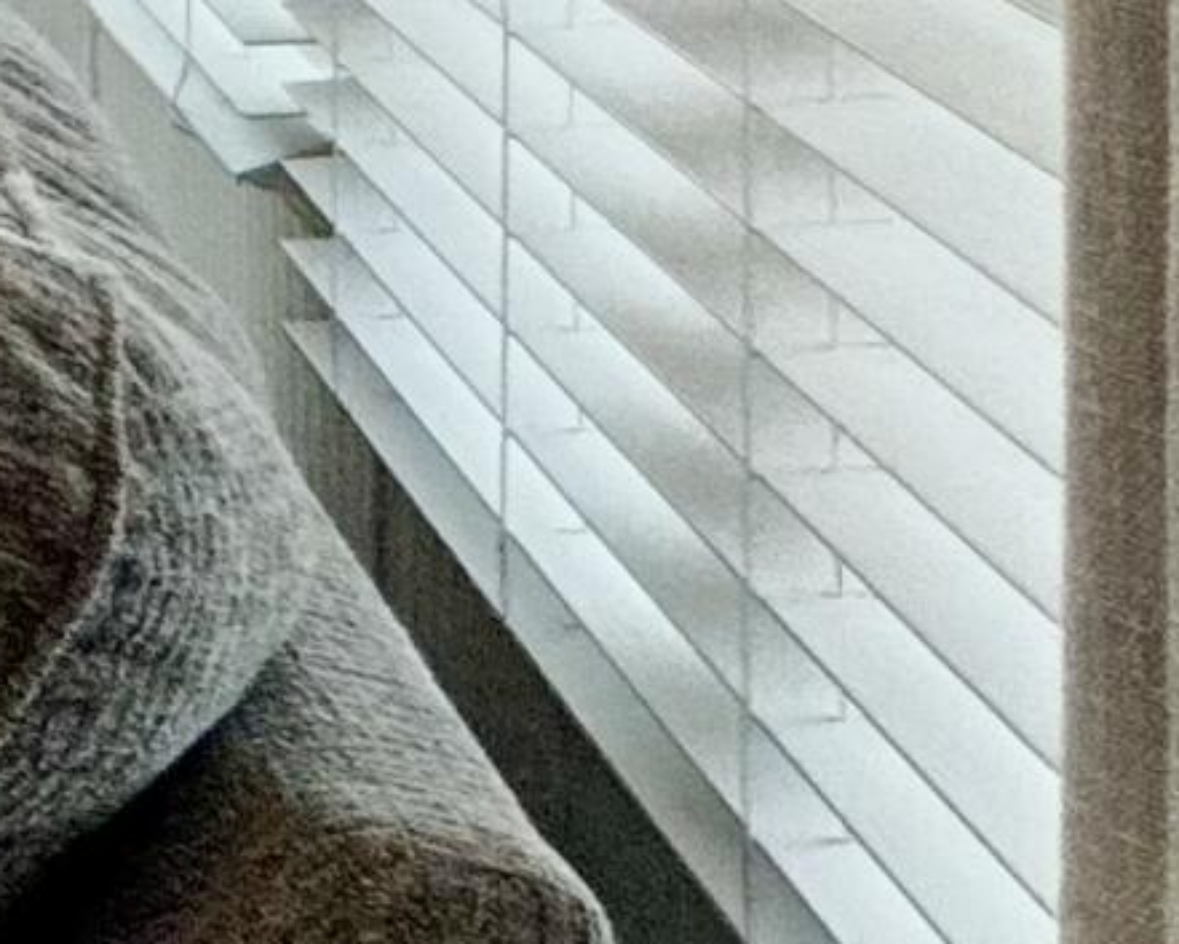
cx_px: -2826
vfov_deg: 14.4
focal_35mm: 93
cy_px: -800
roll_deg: +0.8
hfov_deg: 9.9
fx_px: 3246
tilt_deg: -0.7
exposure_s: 1/120
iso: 125
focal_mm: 2.22
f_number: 2.2
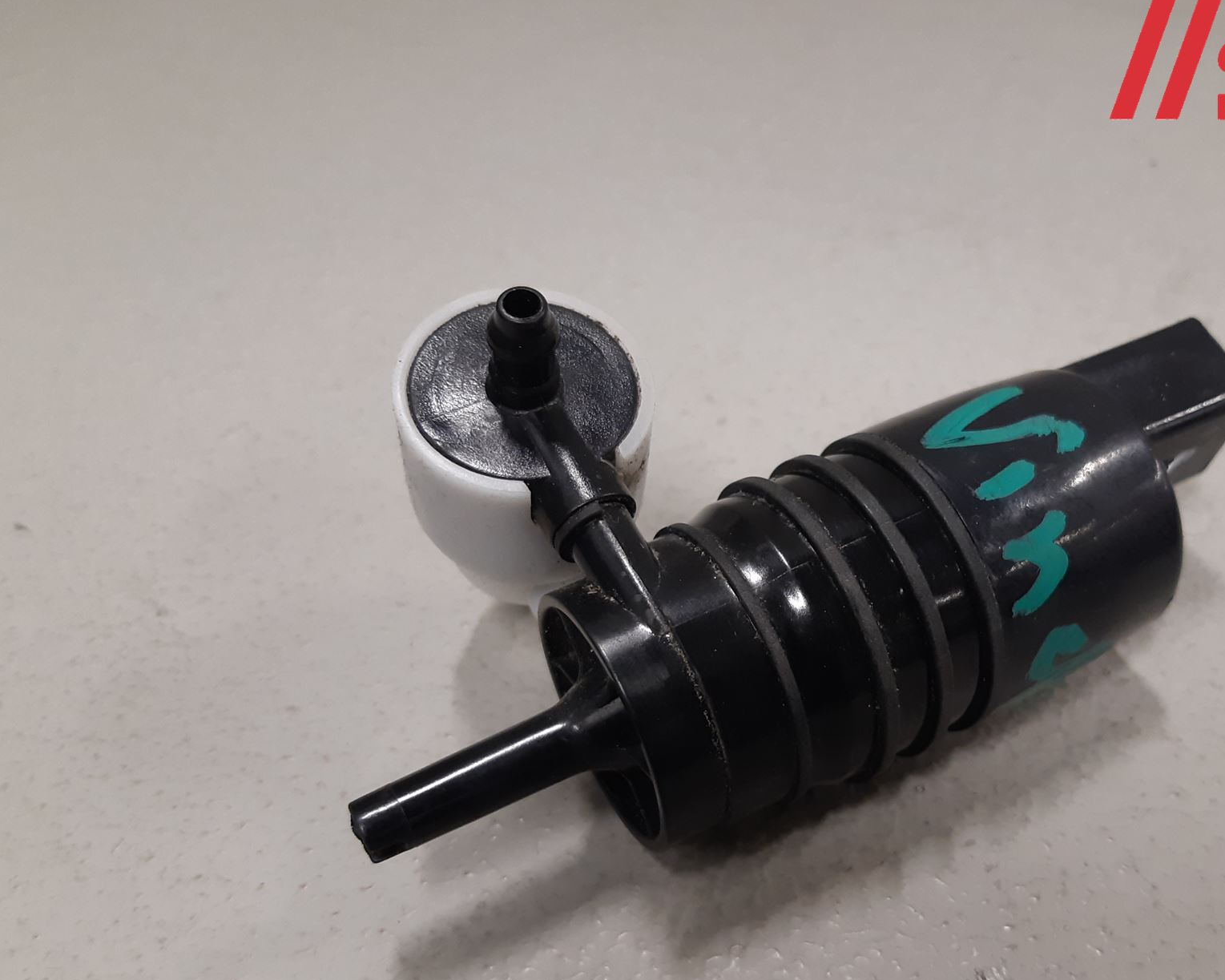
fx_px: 1233
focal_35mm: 34
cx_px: 781
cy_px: 599
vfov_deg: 43.1
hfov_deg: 52.2
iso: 160
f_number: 1.7
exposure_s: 1/50
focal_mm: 3.93
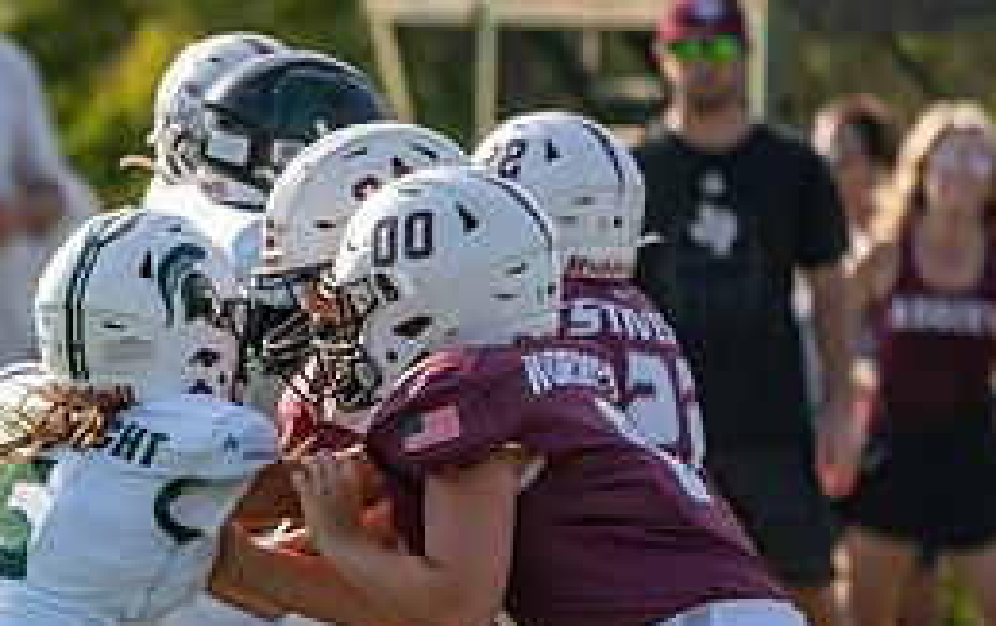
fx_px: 28892
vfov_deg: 1.2
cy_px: 593
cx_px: -46
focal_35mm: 1063
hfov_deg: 2.0
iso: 250
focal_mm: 400
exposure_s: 1/1000
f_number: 5.6
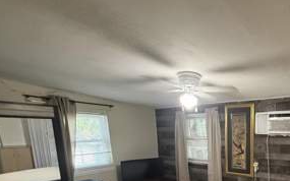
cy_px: 163
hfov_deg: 64.6
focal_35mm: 25
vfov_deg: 44.7
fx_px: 198
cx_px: 241
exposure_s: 1/60
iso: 500
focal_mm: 2.22
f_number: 2.2
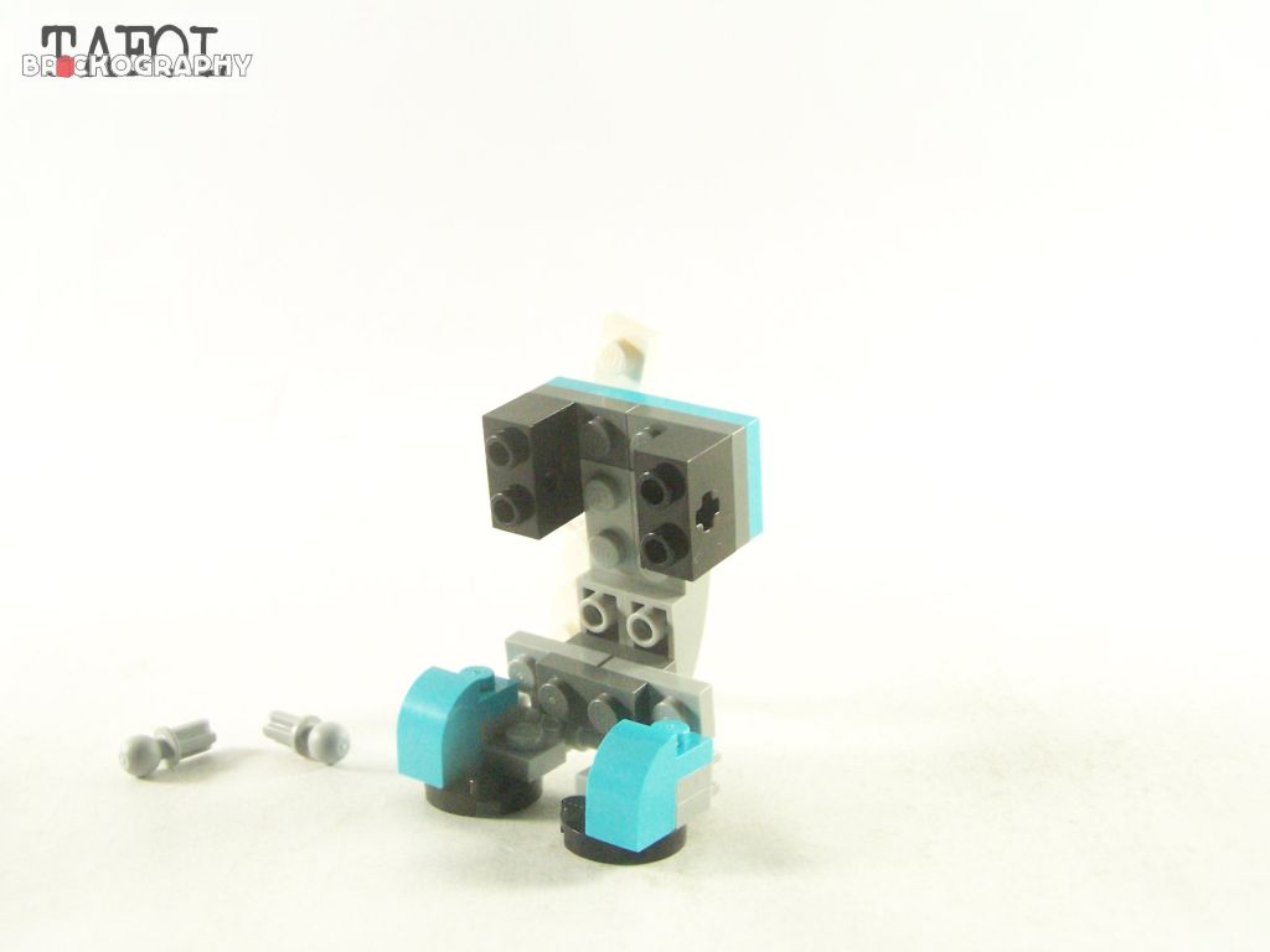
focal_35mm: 51
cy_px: 476
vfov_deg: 28.6
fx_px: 1871
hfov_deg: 37.5
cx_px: 635
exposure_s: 1/60
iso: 400
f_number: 4
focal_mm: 8.5
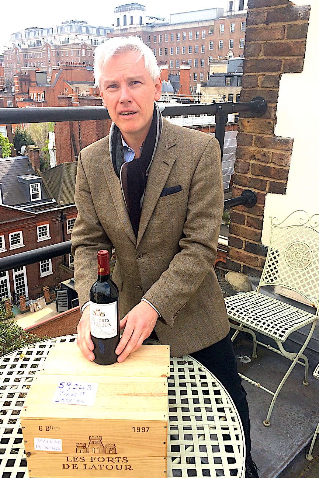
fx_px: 412
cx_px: 153
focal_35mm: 31
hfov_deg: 42.3
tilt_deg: -19.8
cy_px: 238
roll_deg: +1.0
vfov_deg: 60.3
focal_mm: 4.15
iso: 32
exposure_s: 1/651
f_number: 2.2
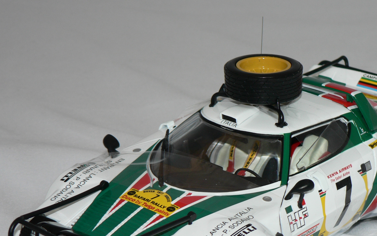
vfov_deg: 10.6
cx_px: 258
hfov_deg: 16.9
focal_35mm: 123
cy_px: 179
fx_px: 1264
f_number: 3.2
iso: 80
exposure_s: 1/60
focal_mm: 13.7
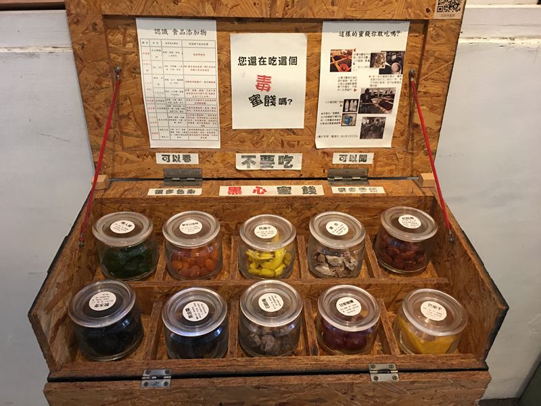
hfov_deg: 61.7
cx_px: 270
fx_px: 453
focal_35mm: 29
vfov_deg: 48.2
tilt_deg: -36.2
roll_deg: -0.7
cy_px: 203
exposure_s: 1/15
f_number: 2.2
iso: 64
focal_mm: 4.15
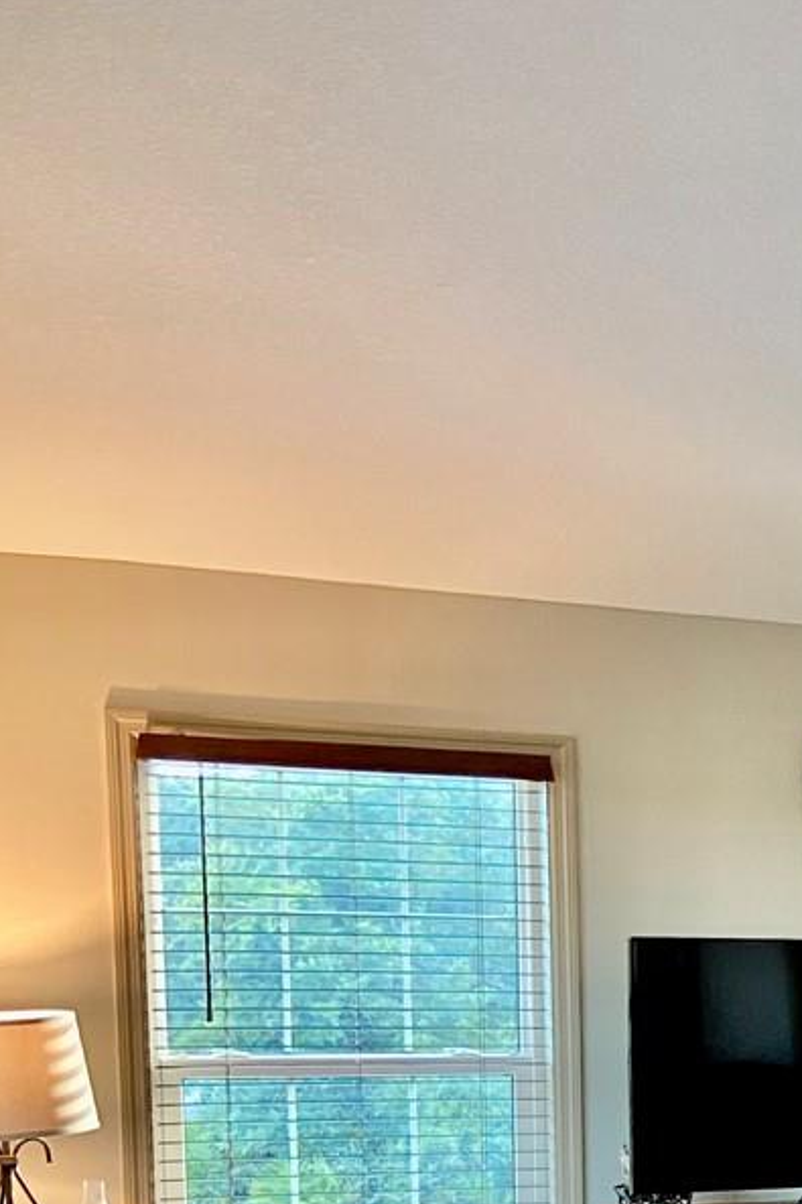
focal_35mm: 73
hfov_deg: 16.5
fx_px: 2441
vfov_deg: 26.2
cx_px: 1314
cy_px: 1210
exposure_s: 1/60
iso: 250
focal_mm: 4.25
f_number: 1.8
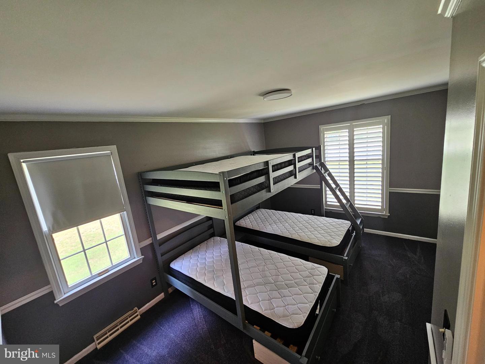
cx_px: 242
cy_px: 182
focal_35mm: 13
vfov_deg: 89.9
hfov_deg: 106.2
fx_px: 182
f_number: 2.2
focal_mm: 2.2
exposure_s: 1/60
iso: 160
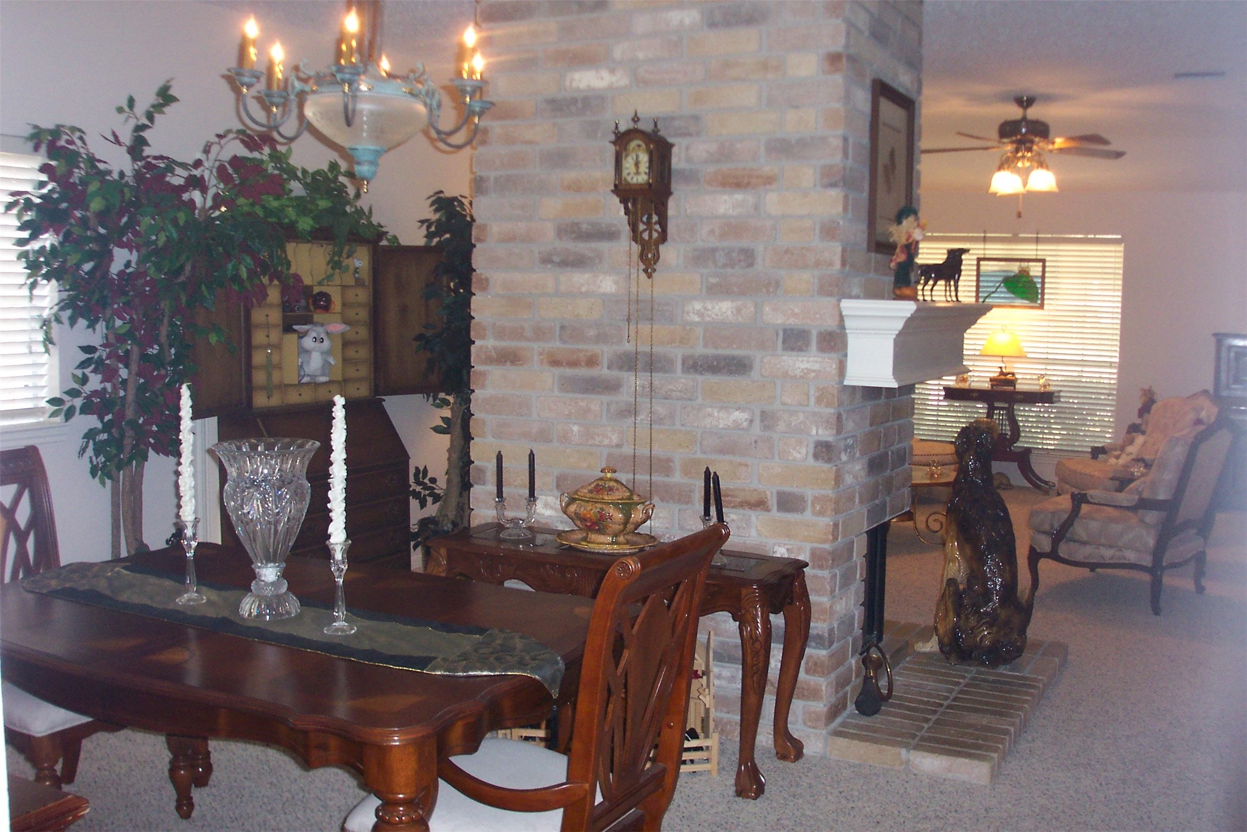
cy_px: 416
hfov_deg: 54.4
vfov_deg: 37.9
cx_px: 624
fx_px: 1212
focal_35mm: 35
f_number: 2.8
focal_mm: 7.5
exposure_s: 1/30
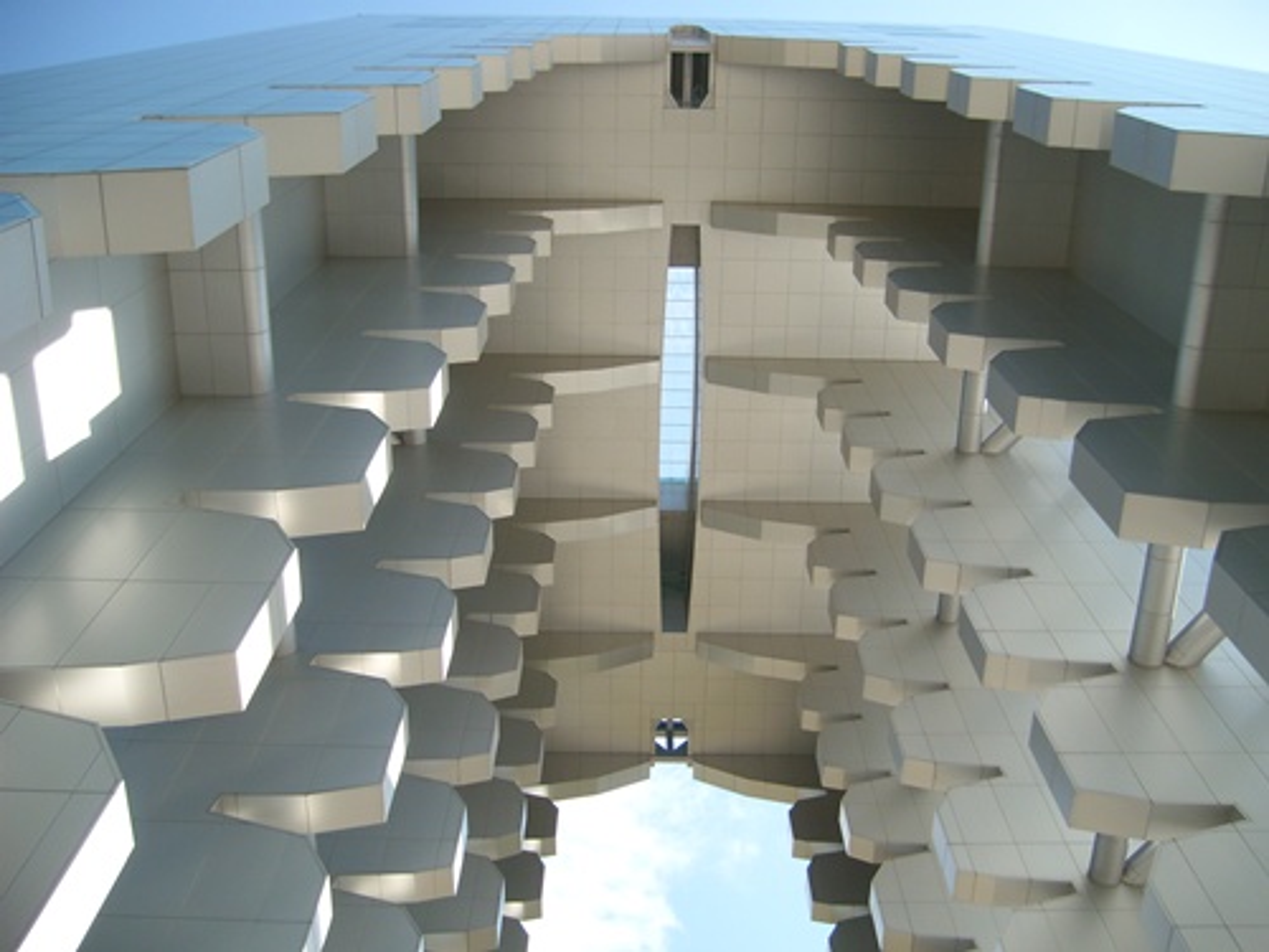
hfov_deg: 52.6
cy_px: 476
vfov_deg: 40.7
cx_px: 634
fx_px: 1283
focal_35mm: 35
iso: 50
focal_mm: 5.8
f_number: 7.1
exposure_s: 1/148
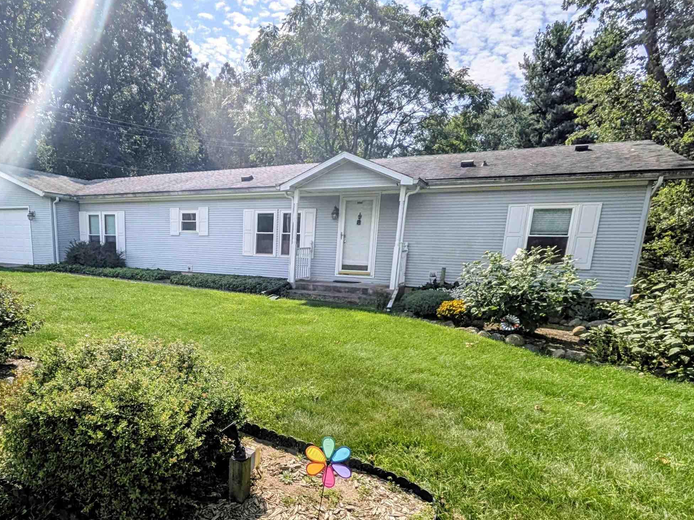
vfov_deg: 59.7
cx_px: 256
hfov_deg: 74.9
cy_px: 344
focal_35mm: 22
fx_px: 441
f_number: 2.2
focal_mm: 1.85
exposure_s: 1/3106
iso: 51
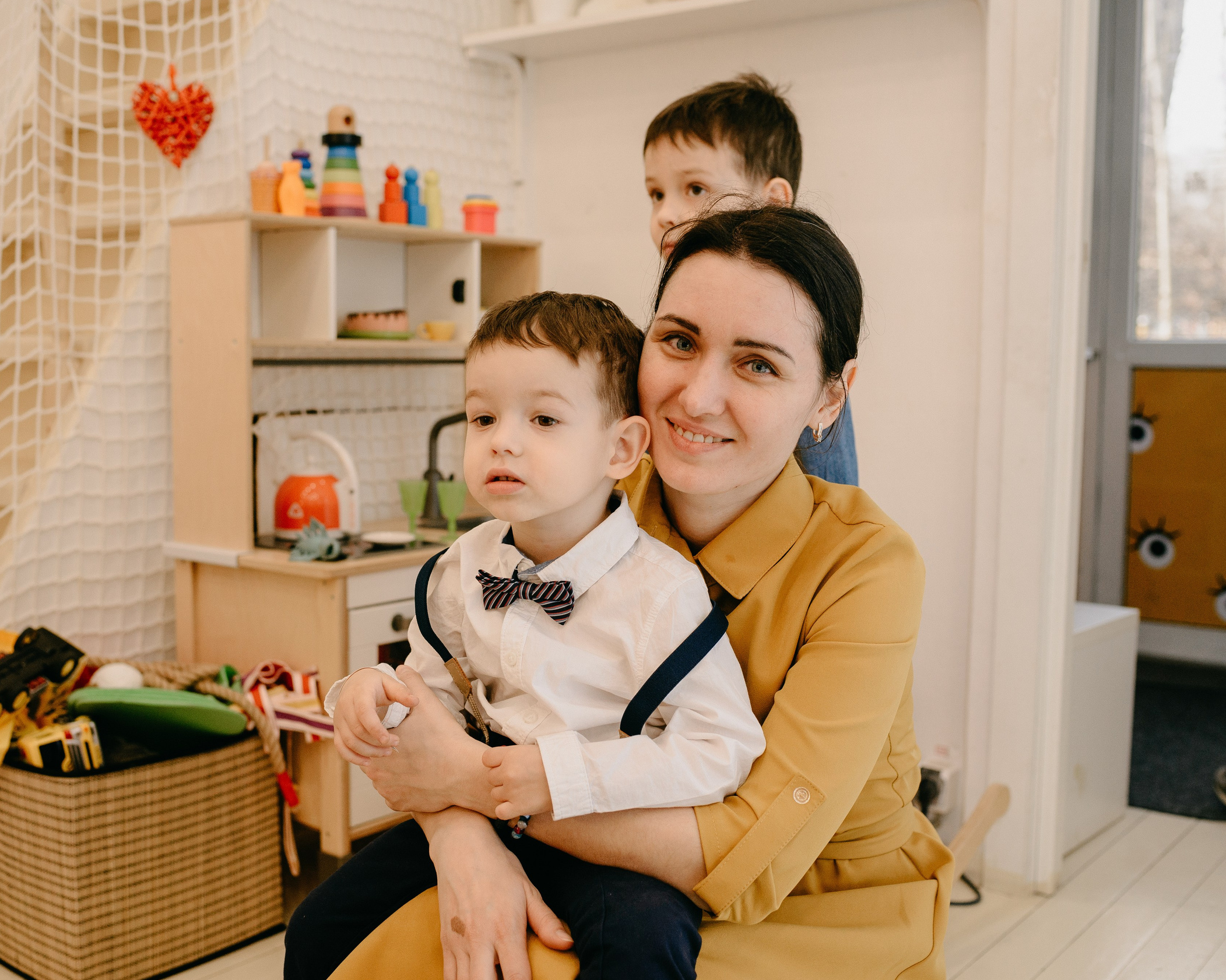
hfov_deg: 45.8
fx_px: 1451
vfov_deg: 37.3
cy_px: 491
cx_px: 563
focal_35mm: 40
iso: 400
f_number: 3.2
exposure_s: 1/160
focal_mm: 35
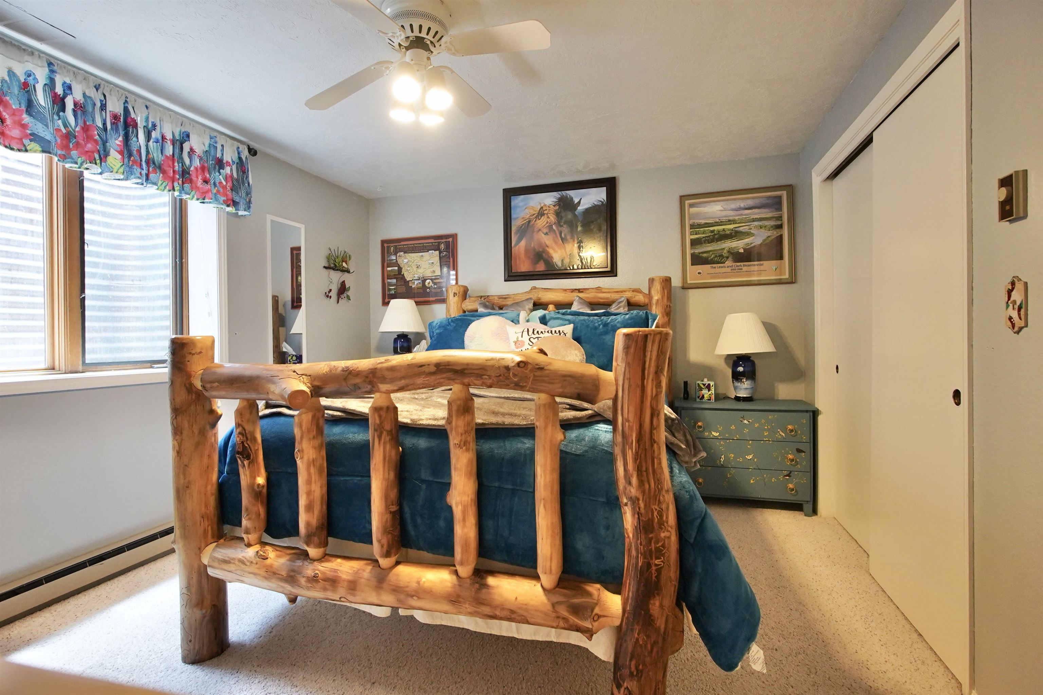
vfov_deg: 73.7
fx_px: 463
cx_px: 522
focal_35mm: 16
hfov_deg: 96.8
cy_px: 348
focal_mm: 11
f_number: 2.8
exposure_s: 1/160
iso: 1600
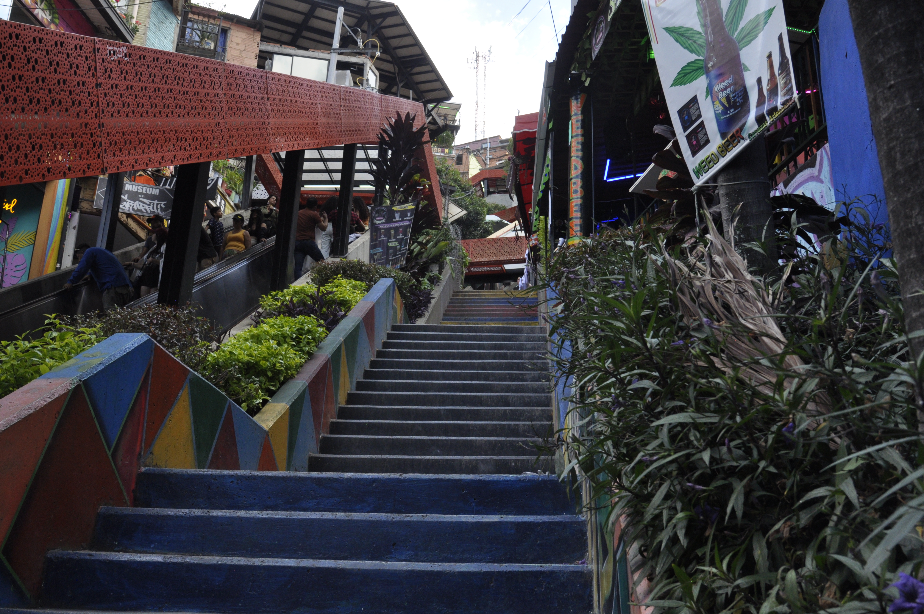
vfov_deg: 36.8
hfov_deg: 53.2
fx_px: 923
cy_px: 307
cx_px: 462
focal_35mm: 36
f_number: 9
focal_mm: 24
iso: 640
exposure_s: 1/250
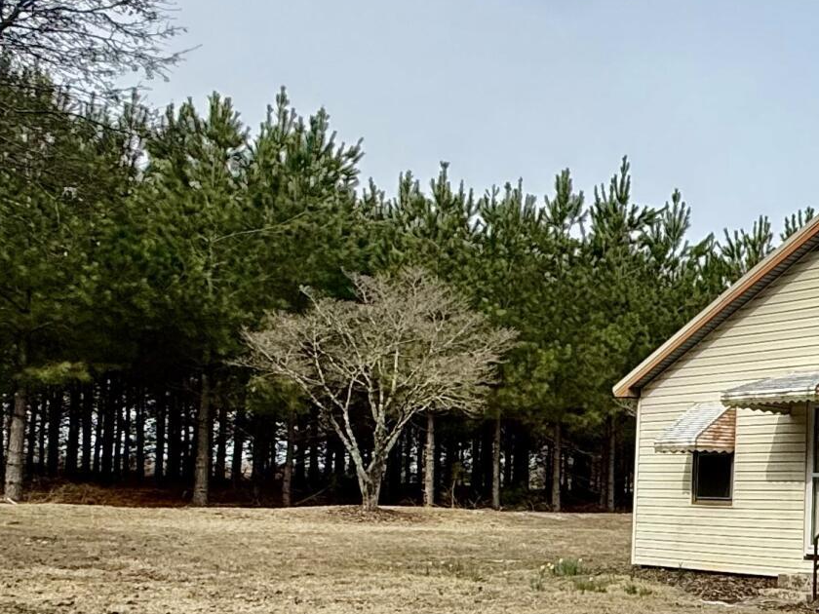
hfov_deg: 30.7
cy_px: 431
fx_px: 1183
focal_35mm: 50
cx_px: 1041
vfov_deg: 28.8
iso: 50
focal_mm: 2.22
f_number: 2.2
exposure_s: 1/2611
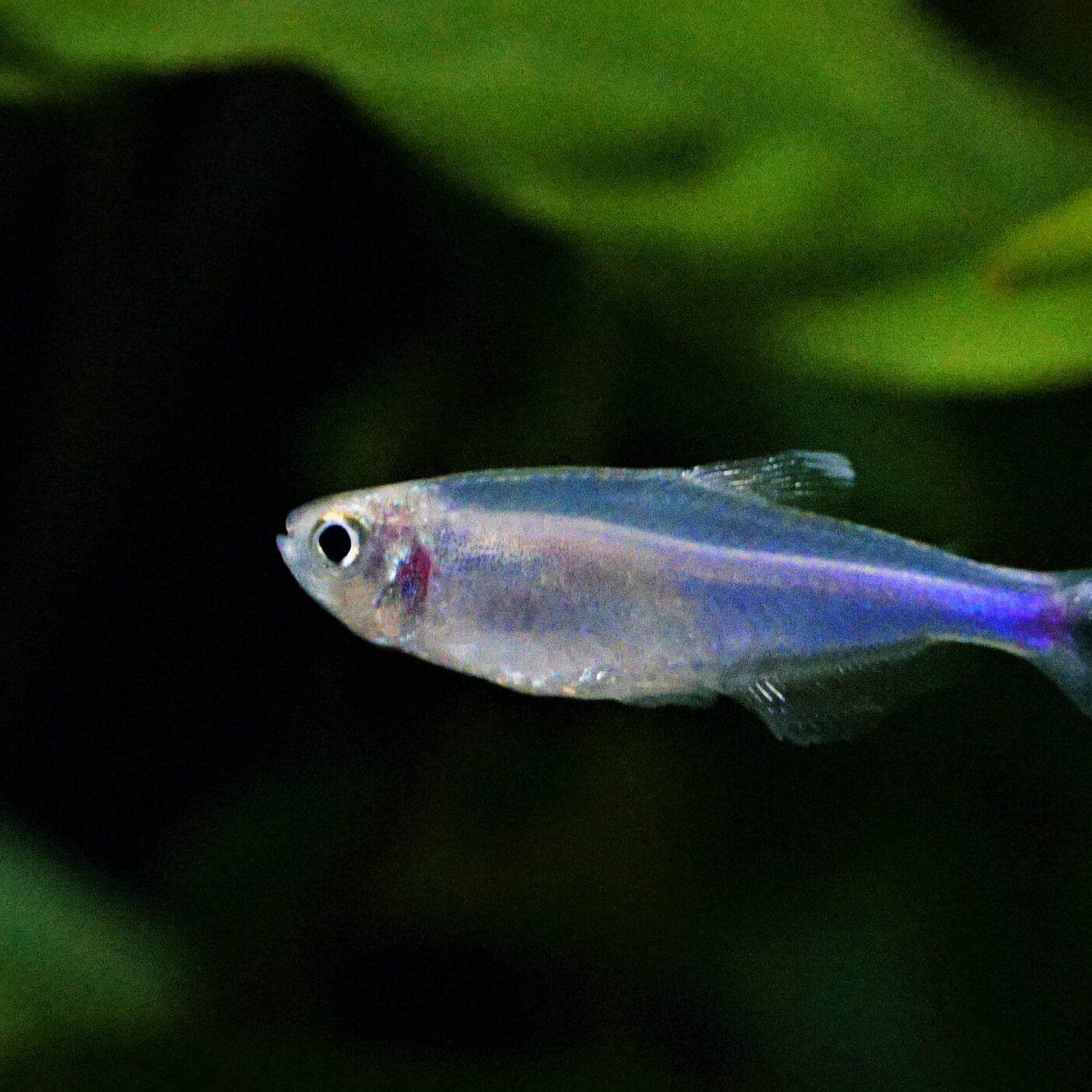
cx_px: 702
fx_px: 11163
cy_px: 644
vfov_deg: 5.6
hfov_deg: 5.6
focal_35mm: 313
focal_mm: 135
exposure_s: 1/250
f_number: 5.6
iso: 10000
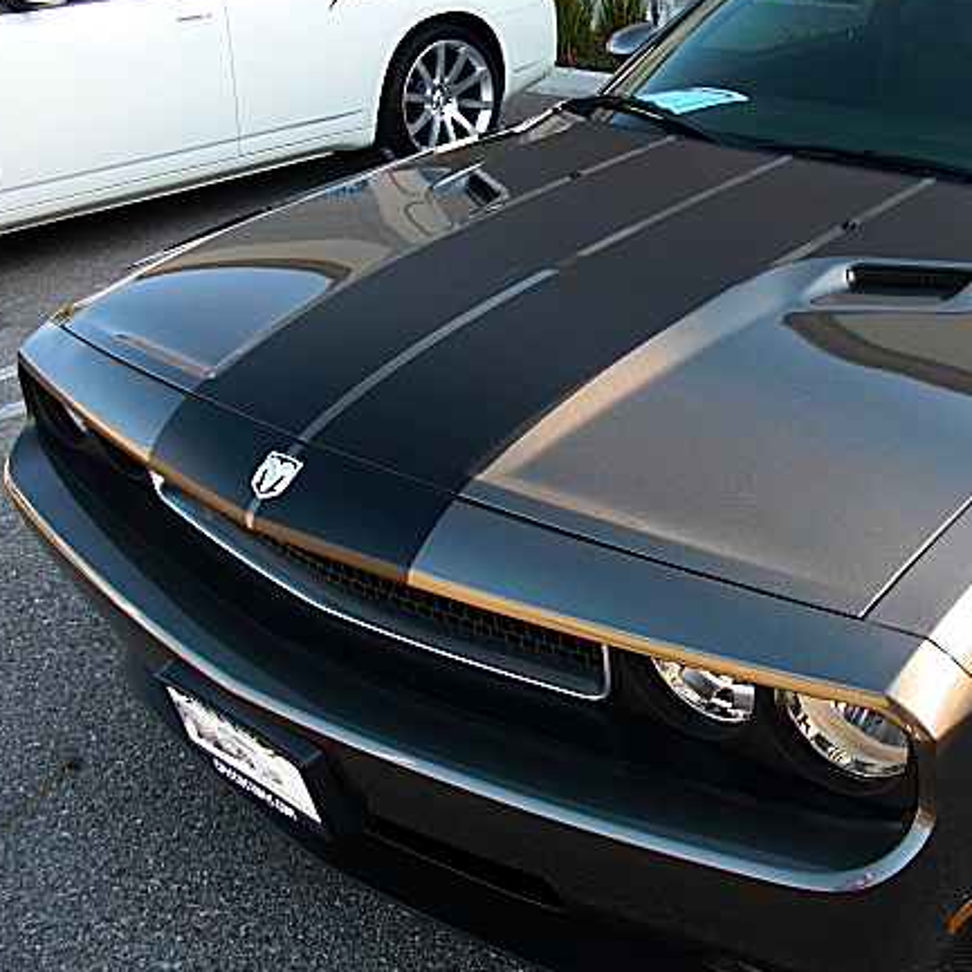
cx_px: 685
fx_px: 1493
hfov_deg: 35.5
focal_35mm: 47
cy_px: 438
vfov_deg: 36.0
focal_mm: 6.3
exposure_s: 1/100
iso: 50
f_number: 2.8
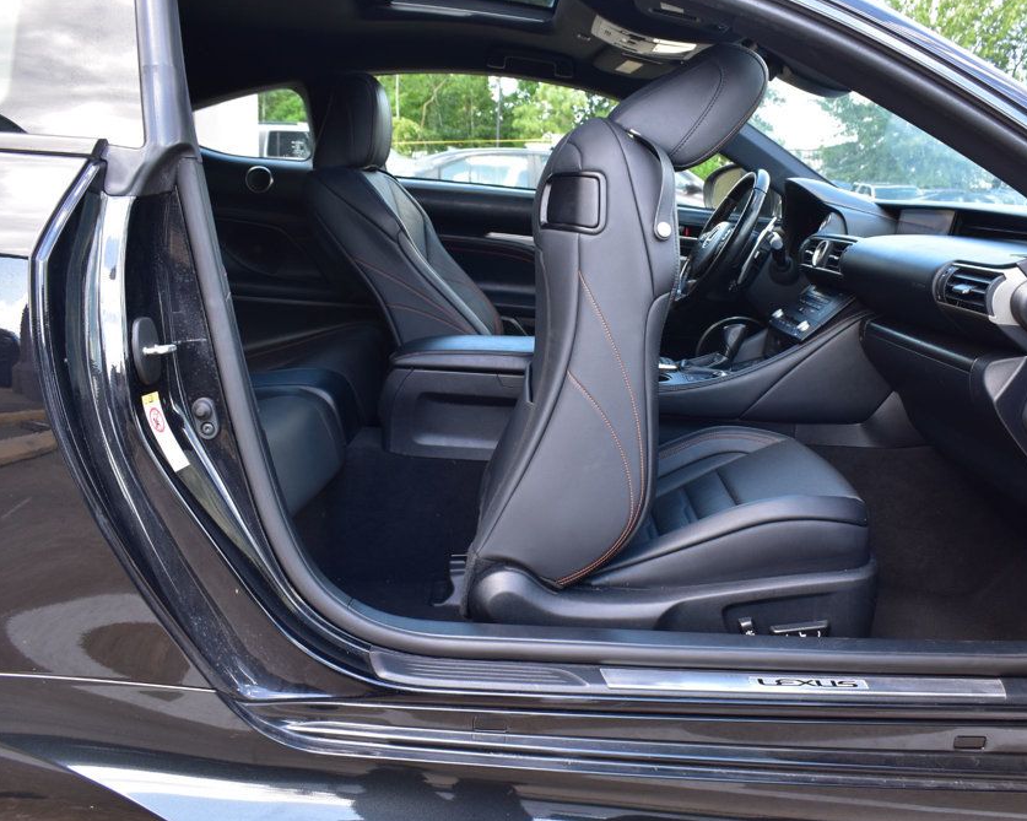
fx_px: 942
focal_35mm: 31
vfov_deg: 47.1
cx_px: 582
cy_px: 406
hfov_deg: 57.0
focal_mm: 18
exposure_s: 1/60
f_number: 8
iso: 400
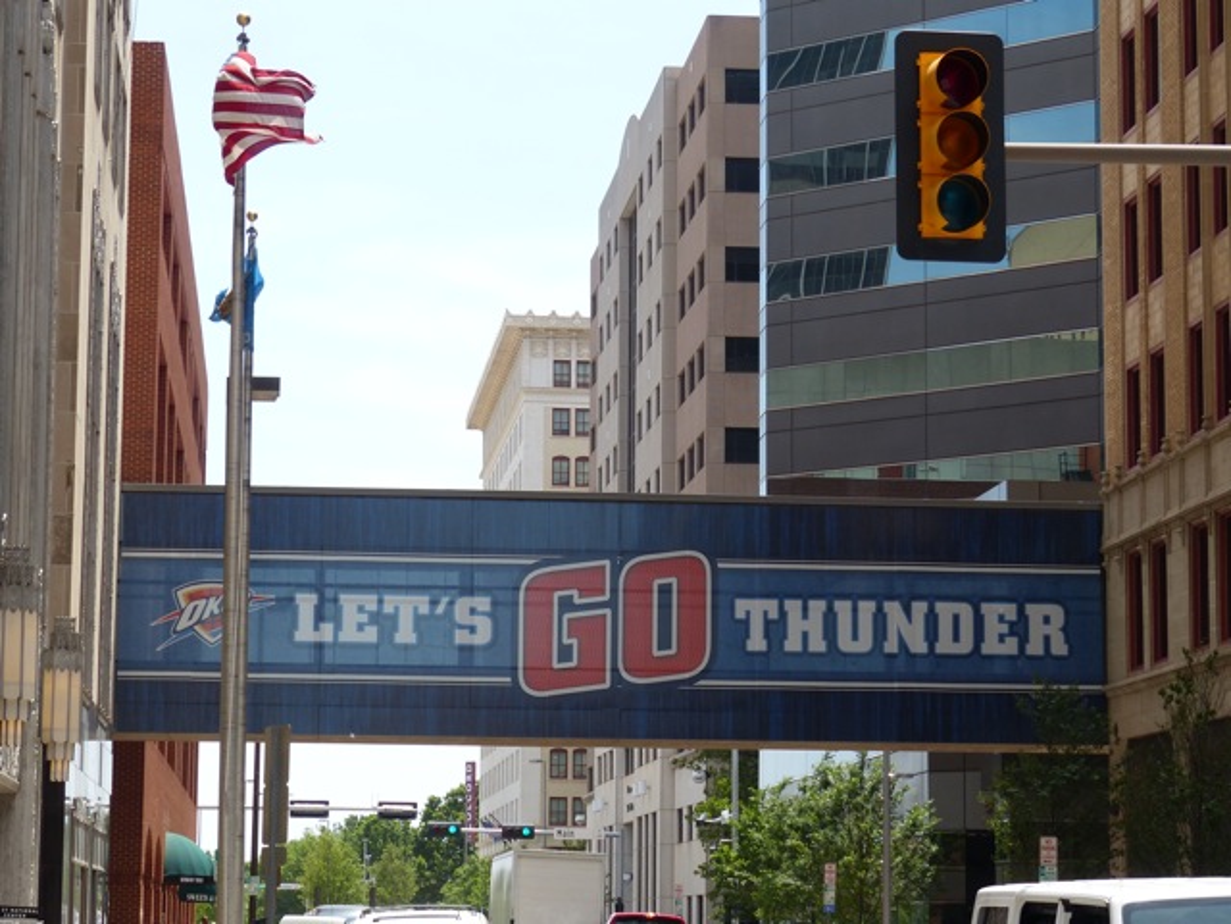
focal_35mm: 91
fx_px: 3236
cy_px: 462
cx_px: 616
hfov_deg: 21.5
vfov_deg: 16.2
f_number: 4
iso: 100
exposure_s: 1/500
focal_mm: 16.4
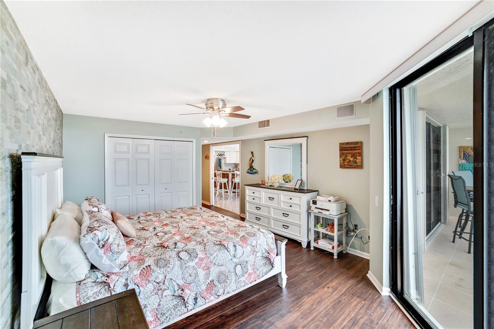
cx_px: 247
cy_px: 164
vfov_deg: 81.2
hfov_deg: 104.2
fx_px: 192
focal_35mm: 14
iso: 100
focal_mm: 14
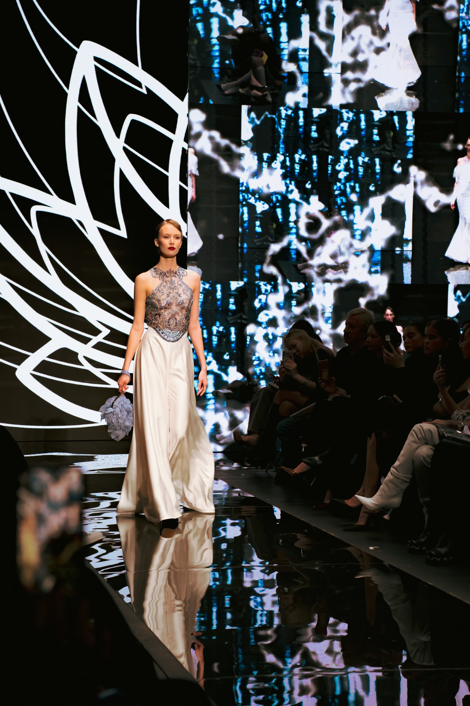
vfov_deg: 27.0
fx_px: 1469
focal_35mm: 75
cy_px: 353
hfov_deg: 18.2
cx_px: 235
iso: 2000
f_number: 5
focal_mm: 75
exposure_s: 1/125
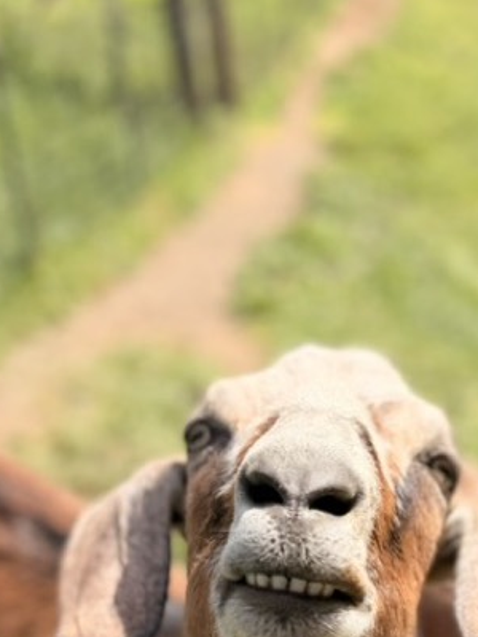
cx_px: 433
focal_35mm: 66
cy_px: 631
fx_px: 1215
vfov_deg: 27.7
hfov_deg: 21.7
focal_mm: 6.76
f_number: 1.78
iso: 80
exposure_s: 1/2232
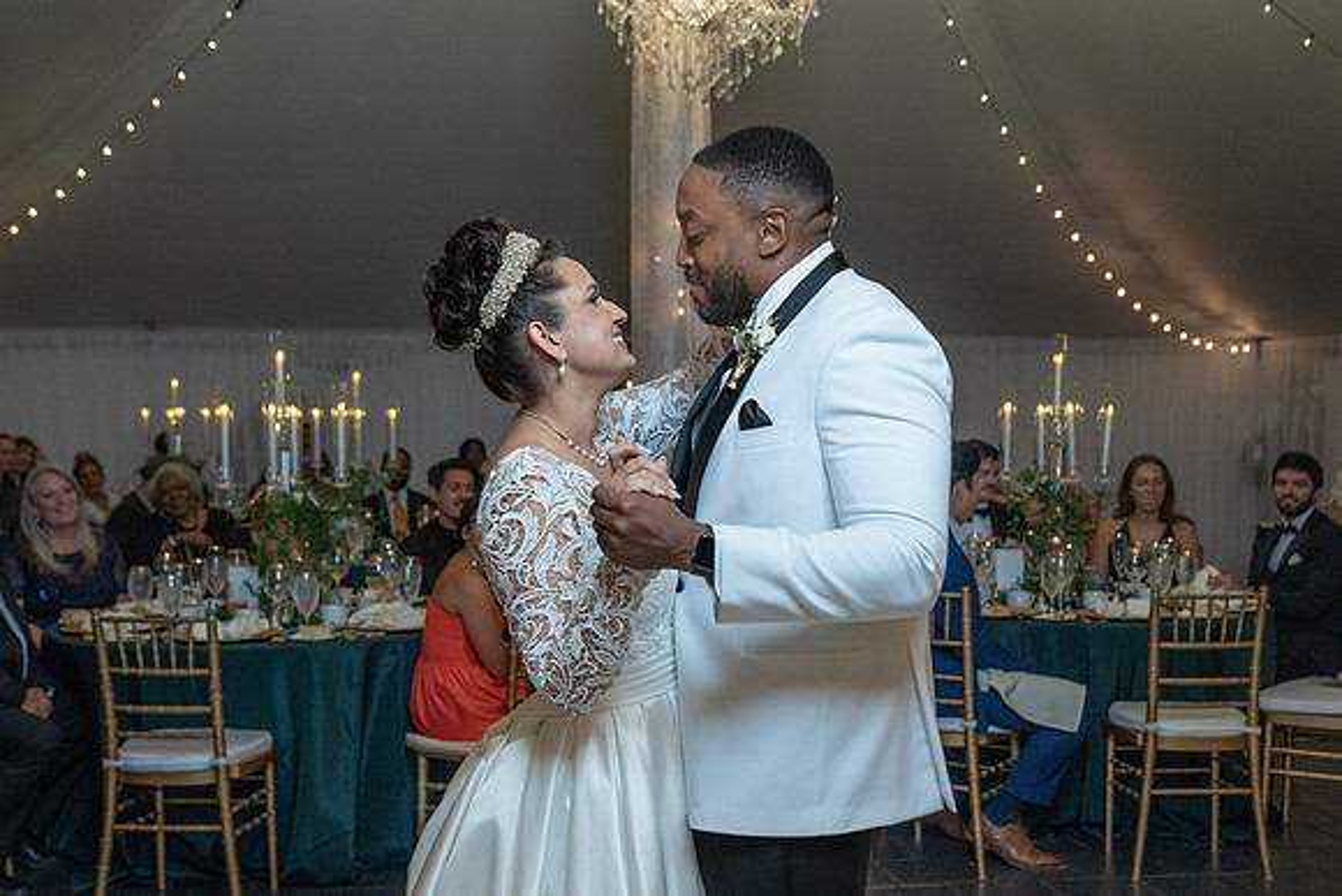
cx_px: 689
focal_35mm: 46
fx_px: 1709
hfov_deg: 42.9
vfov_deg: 29.4
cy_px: 474
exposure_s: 1/200
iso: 2000
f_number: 4
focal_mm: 41
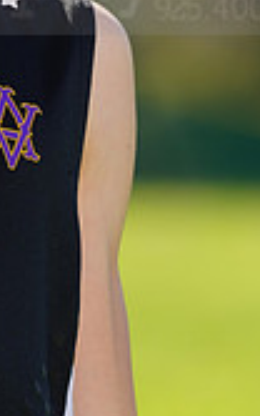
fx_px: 16083
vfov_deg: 1.5
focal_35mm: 1421
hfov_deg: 0.9
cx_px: -171
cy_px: -45
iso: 64
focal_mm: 400
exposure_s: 1/200
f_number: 6.3
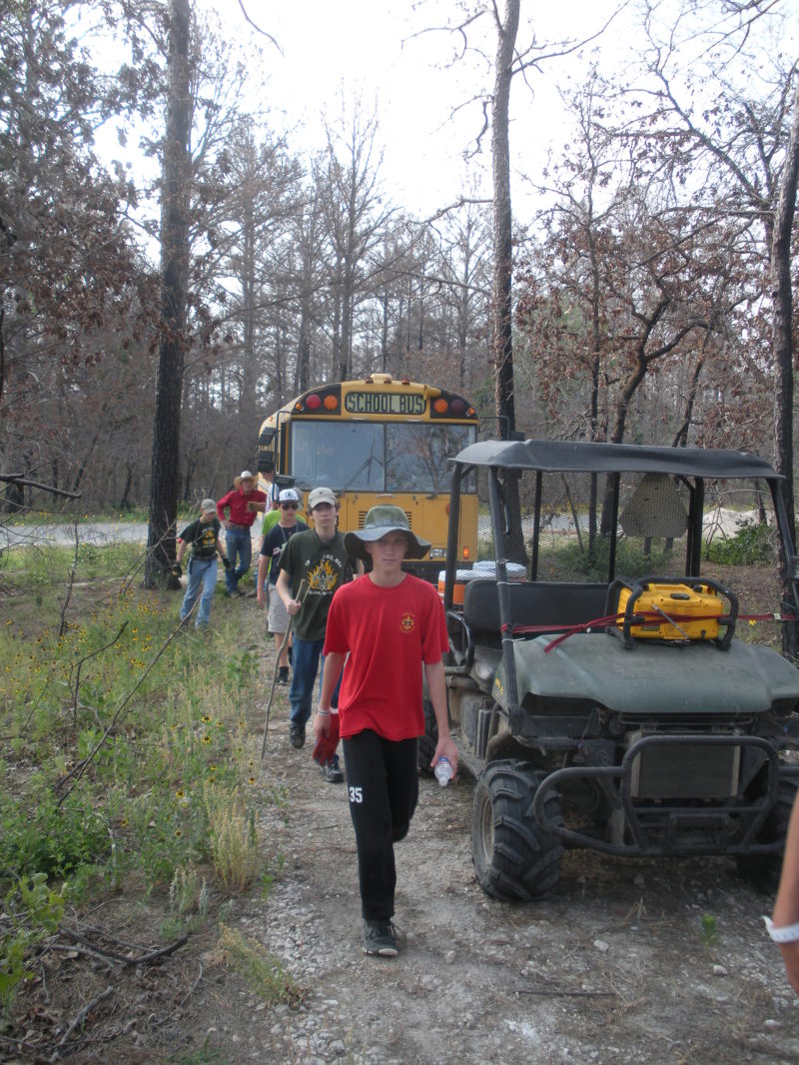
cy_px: 532
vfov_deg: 51.3
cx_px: 400
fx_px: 1107
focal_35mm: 36
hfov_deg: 39.7
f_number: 3.5
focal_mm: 6.3
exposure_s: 1/123
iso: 64
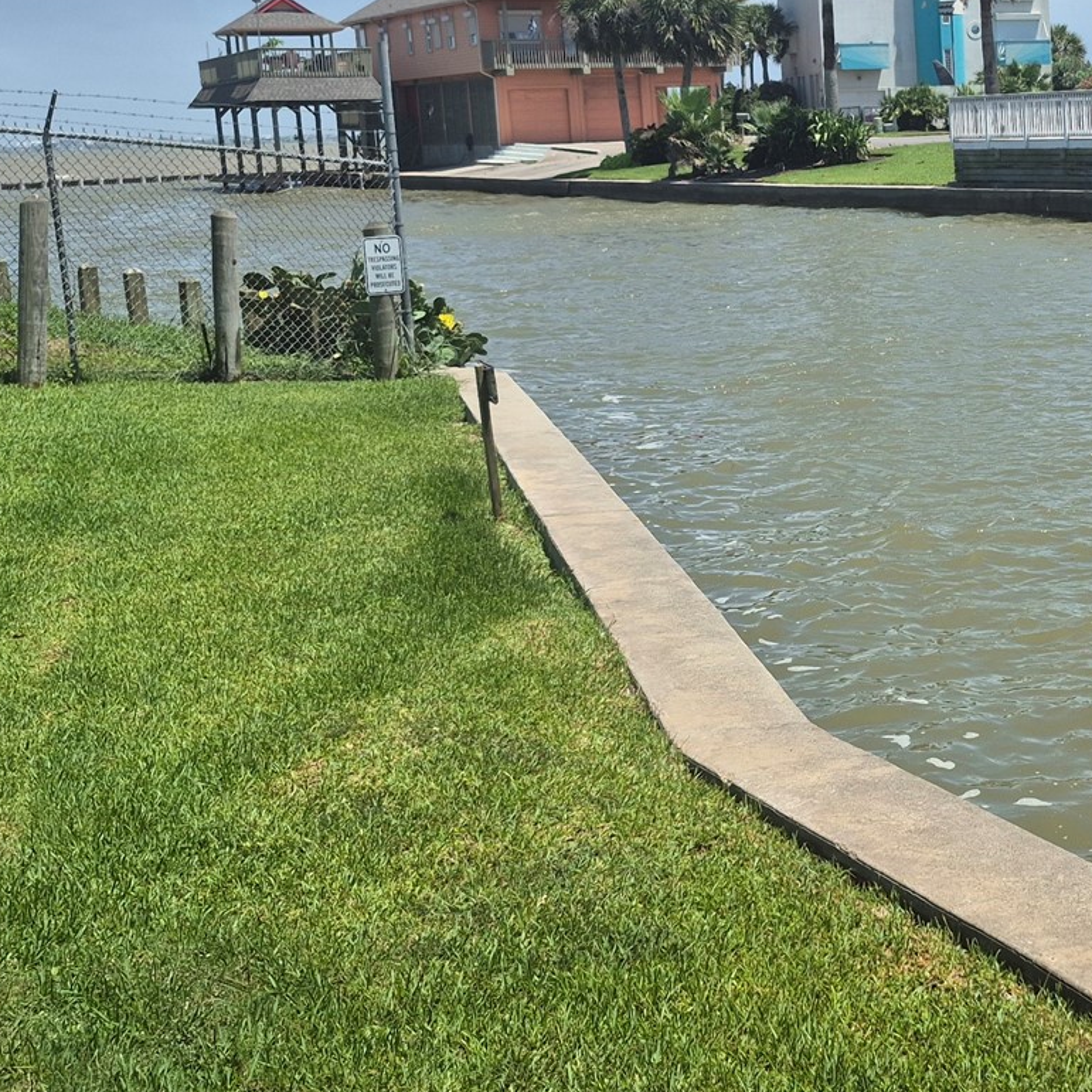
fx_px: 1927
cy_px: 416
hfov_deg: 29.4
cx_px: 1112
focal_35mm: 54
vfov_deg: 31.5
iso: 25
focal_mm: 5.4
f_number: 1.8
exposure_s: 1/2392
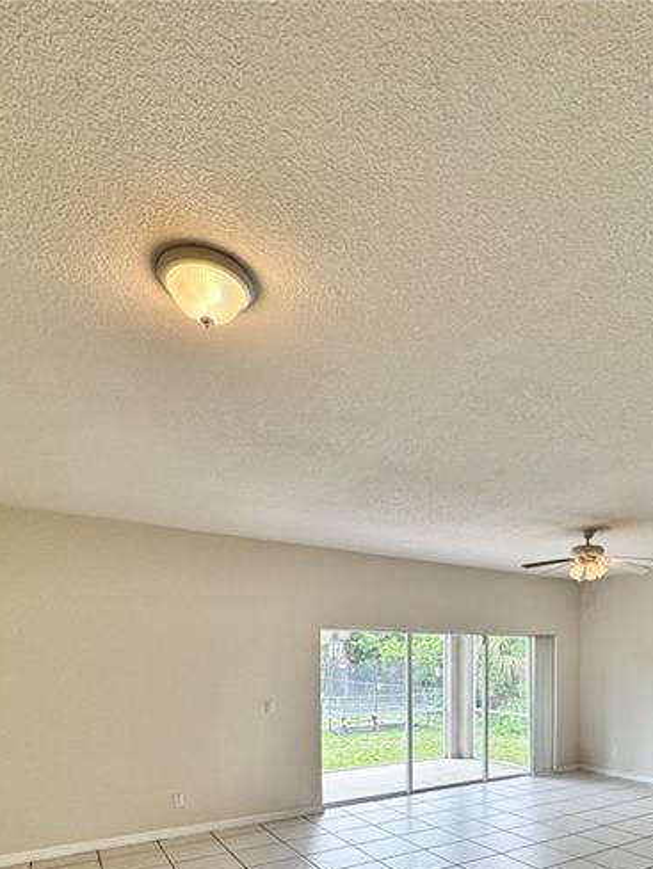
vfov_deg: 69.8
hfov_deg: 59.6
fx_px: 553
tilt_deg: -2.7
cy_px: 681
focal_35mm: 22
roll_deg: -0.3
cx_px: 438
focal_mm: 2.22
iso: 40
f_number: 2.2
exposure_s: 1/151
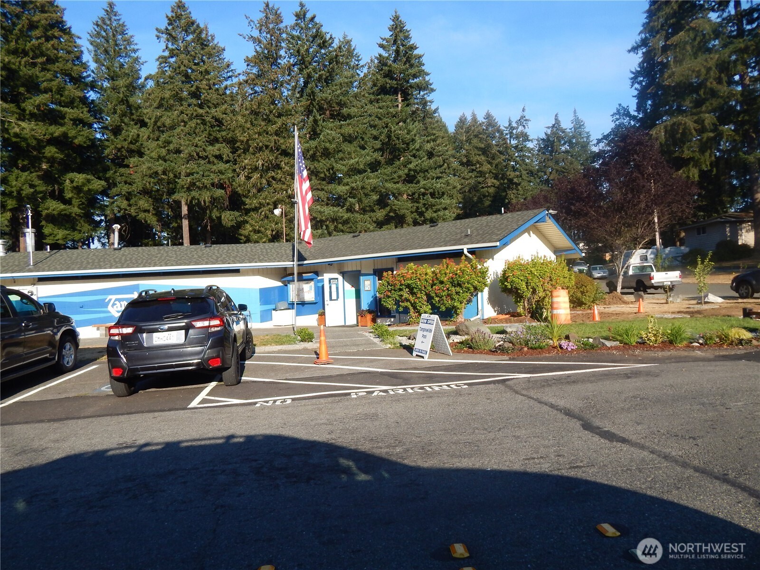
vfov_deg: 61.1
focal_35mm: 22
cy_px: 285
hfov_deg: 76.4
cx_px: 380
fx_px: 483
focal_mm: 4
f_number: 3
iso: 125
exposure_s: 1/1250
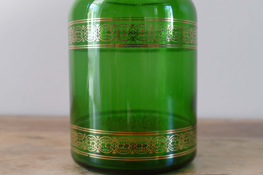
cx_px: 132
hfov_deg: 41.1
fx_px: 351
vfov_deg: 28.1
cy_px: 88
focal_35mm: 48
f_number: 3.3
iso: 800
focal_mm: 17.54
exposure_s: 1/80
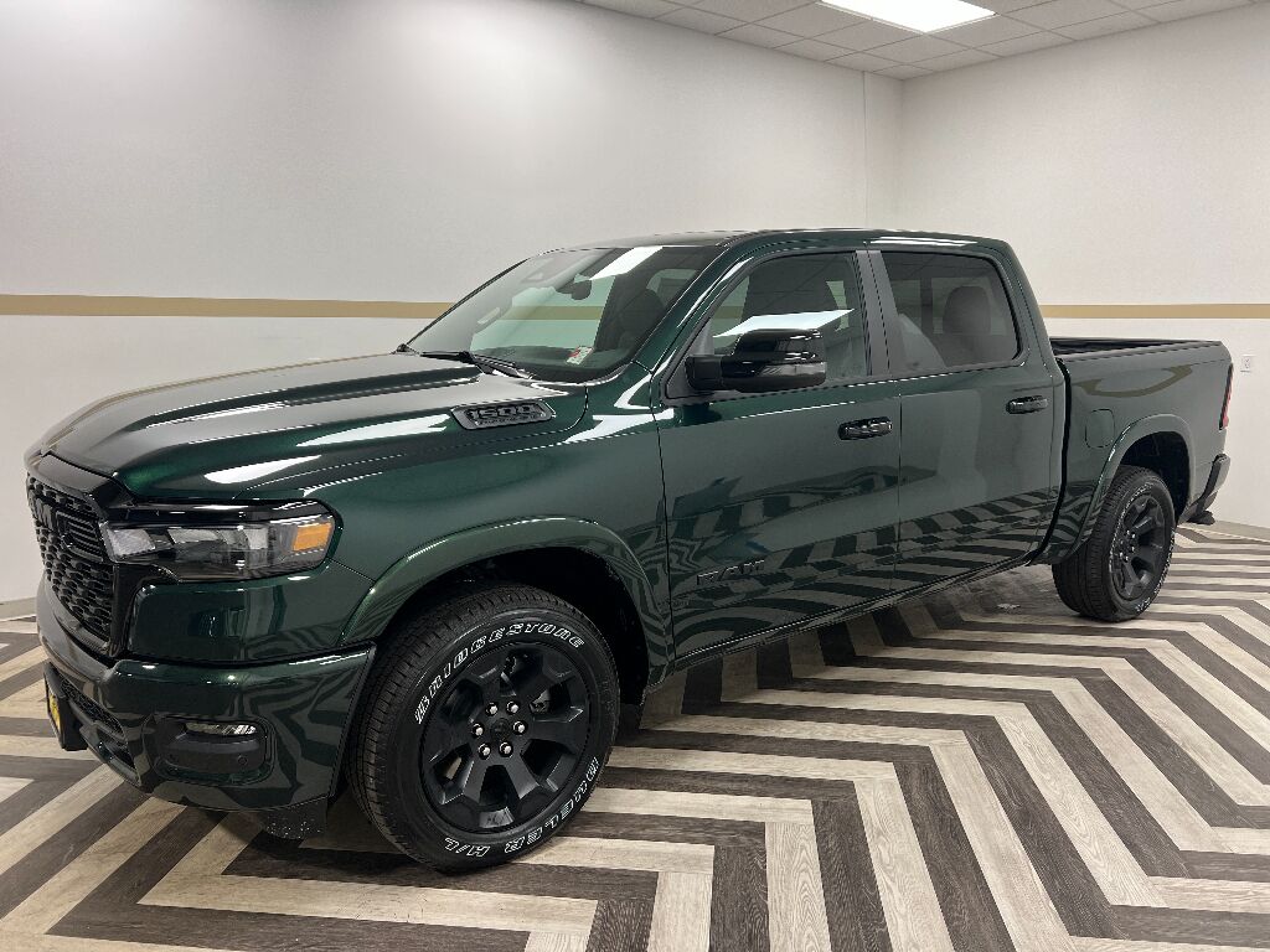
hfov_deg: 67.3
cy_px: 476
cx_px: 635
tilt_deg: -10.4
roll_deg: +0.2
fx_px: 954
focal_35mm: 26
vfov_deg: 53.1
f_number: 1.5
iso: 100
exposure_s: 1/120
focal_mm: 5.7
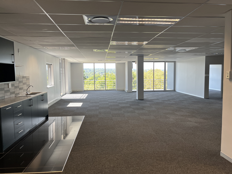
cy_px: 87
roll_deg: +0.0
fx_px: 174
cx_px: 116
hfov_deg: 67.3
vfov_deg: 53.1
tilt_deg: -4.9
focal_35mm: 26
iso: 50
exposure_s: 1/100
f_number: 1.6
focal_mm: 5.1
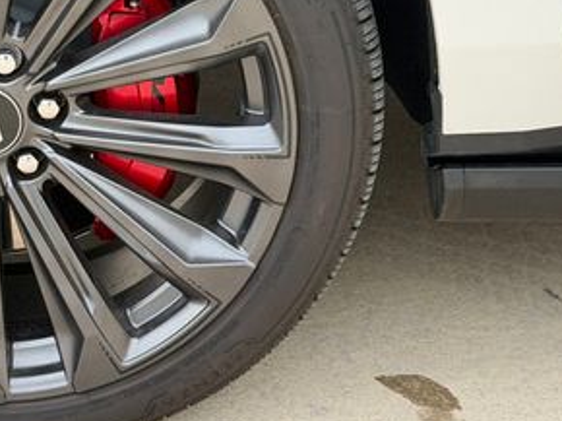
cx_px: 0
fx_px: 1720
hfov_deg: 18.1
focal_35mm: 106
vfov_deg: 13.9
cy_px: 105
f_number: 1.78
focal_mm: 6.76
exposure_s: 1/939
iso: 100
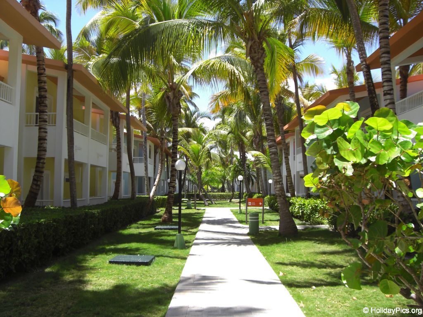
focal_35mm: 38
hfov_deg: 49.0
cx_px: 212
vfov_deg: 37.7
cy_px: 158
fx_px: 464
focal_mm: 6.2
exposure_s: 1/500
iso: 64
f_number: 2.7
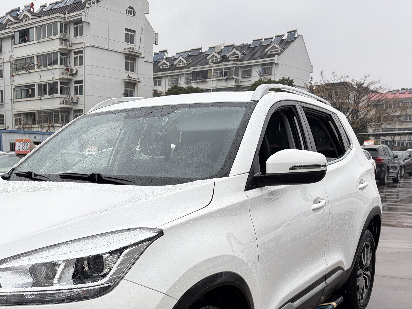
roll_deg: -0.6
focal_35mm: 44
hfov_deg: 41.8
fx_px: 524
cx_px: 108
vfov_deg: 31.8
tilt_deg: -11.4
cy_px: 260
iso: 40
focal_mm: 5.96
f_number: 1.6
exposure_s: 1/232
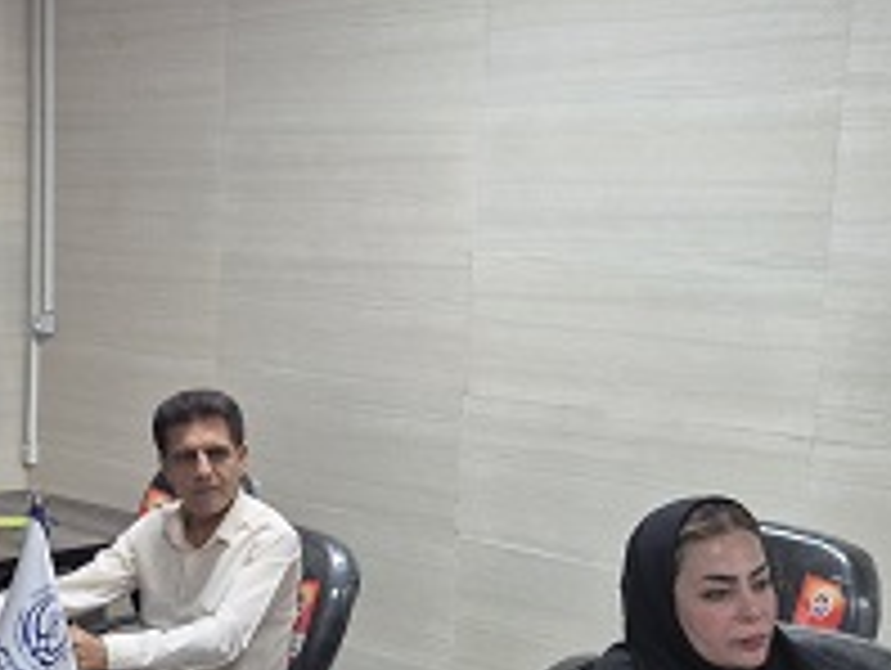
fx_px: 1495
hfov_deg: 33.0
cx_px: 320
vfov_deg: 25.2
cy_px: 443
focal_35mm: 58
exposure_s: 1/120
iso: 250
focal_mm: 5.4
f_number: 1.8
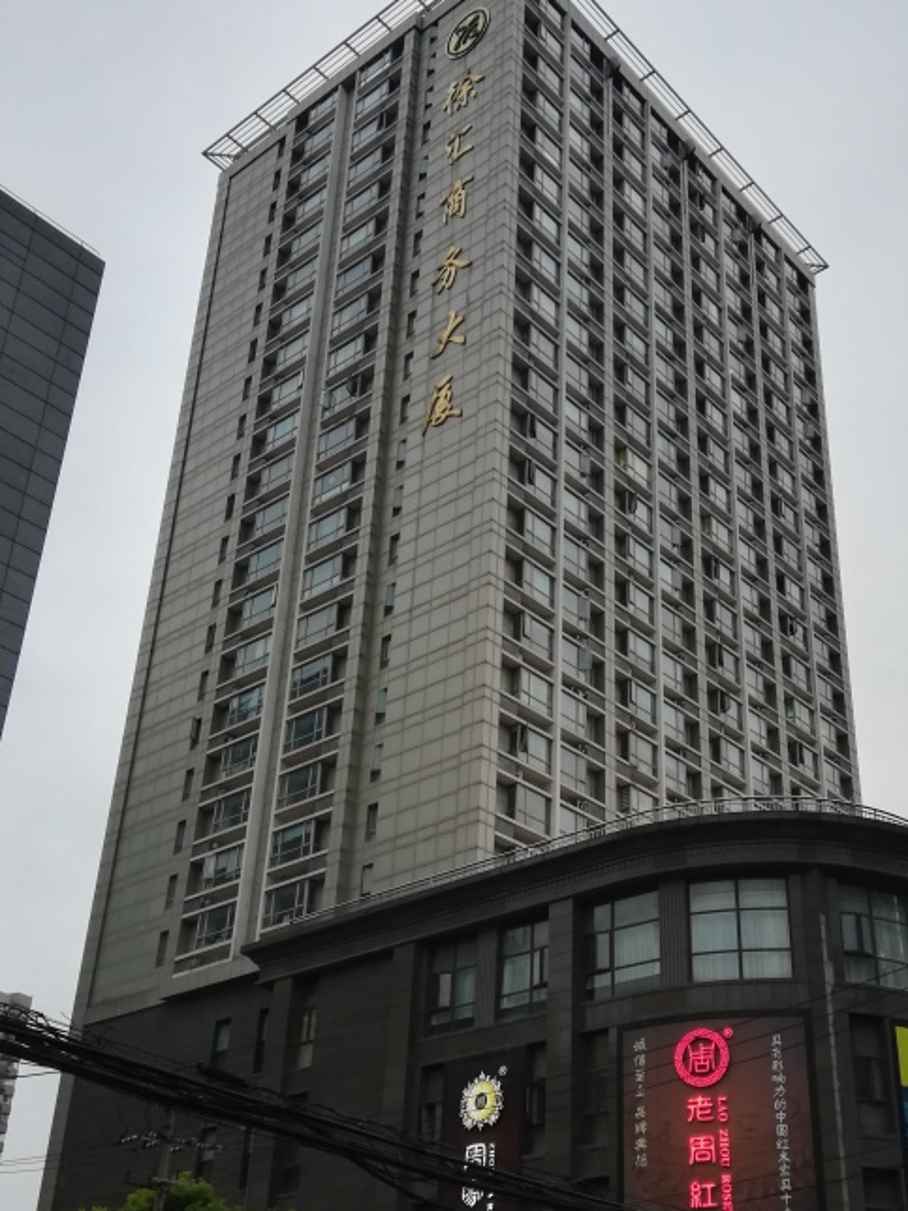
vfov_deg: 45.6
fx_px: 1434
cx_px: 547
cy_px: 692
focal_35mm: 41
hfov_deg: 35.0
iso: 125
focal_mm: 3.81
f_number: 2.2
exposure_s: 1/33.3
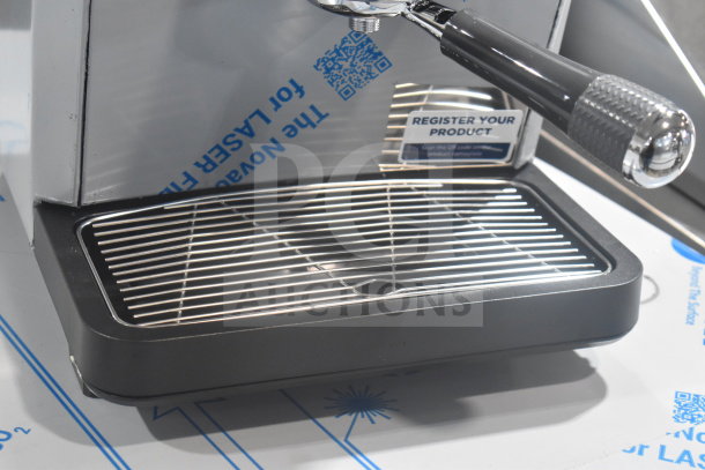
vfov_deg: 16.6
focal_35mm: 82
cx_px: 352
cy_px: 235
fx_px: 1616
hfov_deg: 24.6
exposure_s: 1/100
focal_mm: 55
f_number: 5.6
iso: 2500
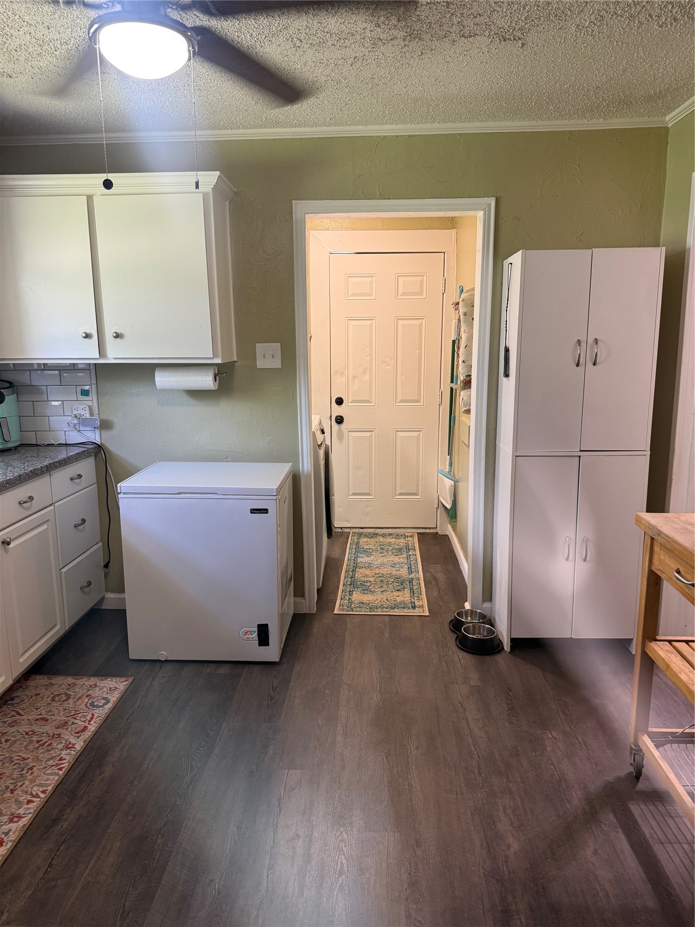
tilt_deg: -10.8
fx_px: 642
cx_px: 348
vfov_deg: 71.6
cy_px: 464
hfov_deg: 56.8
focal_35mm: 24
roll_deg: +0.3
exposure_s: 1/60
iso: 200
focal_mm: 6.76
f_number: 1.78
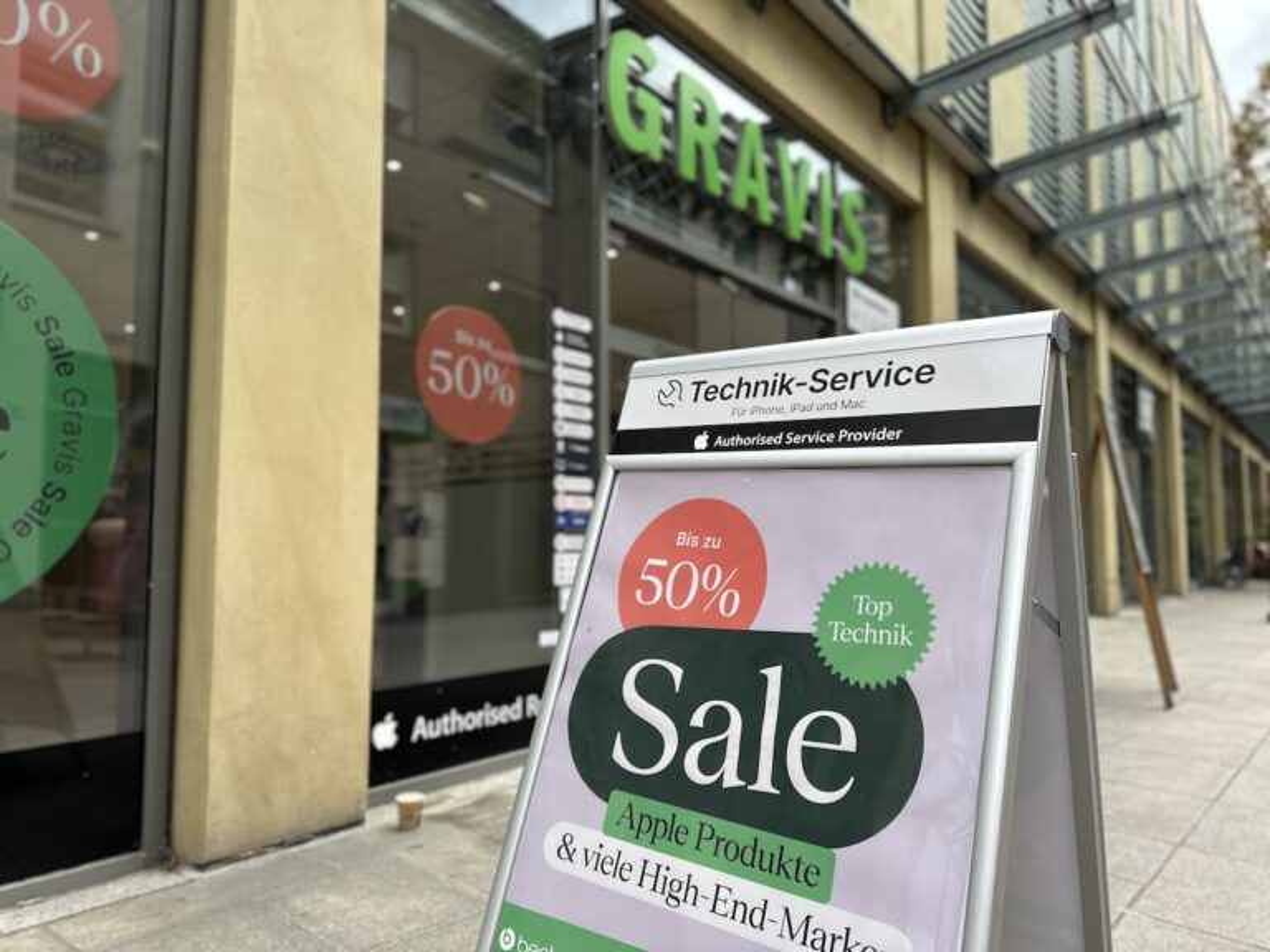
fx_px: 881
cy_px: 476
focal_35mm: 24
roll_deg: +0.0
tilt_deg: +4.8
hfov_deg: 71.6
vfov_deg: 56.8
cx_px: 635
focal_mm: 6.86
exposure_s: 1/773
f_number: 1.78
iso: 80
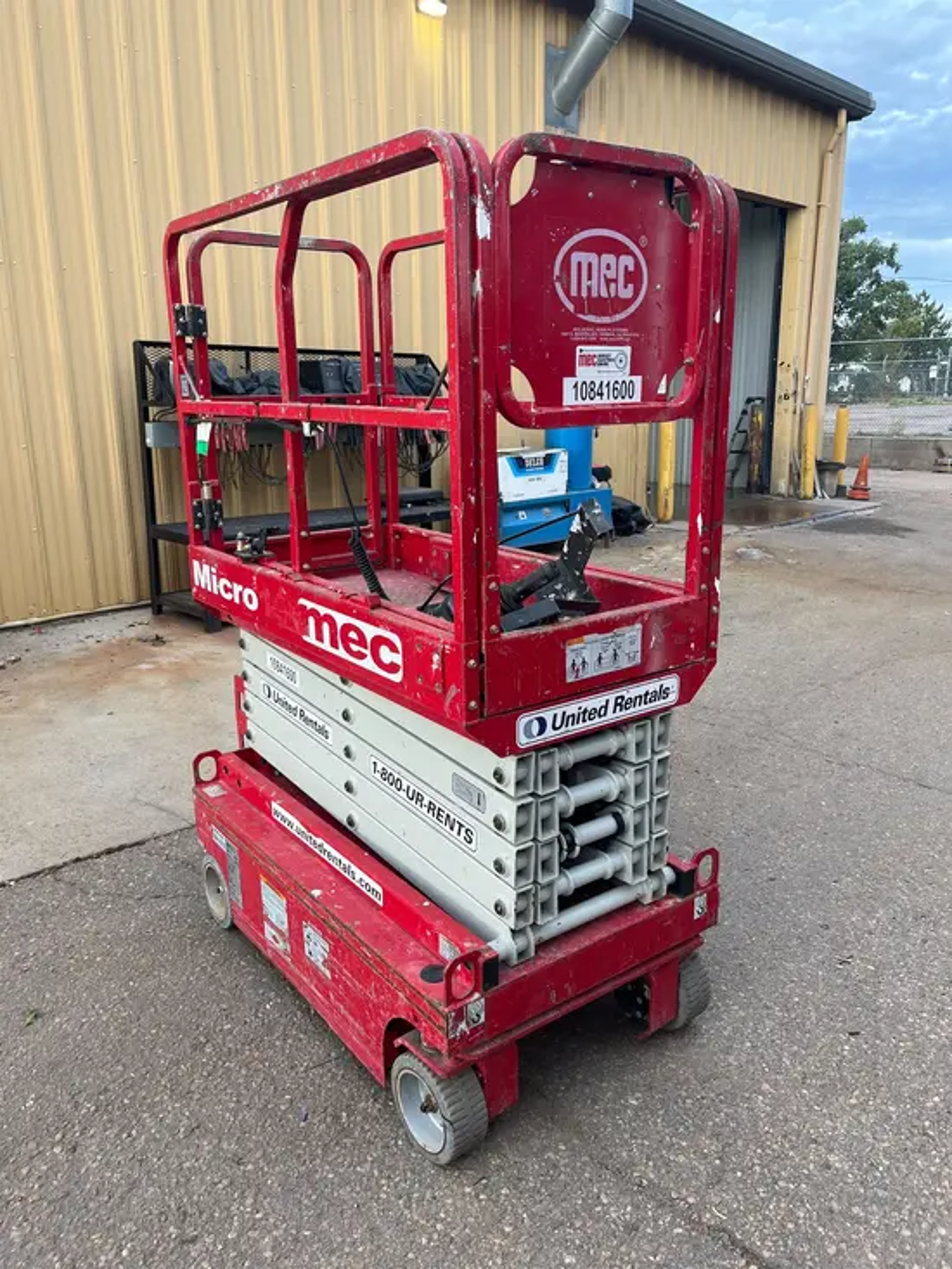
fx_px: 953
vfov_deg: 67.3
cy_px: 634
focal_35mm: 26
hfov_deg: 53.1
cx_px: 476
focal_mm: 5.1
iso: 40
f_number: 1.6
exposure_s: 1/185
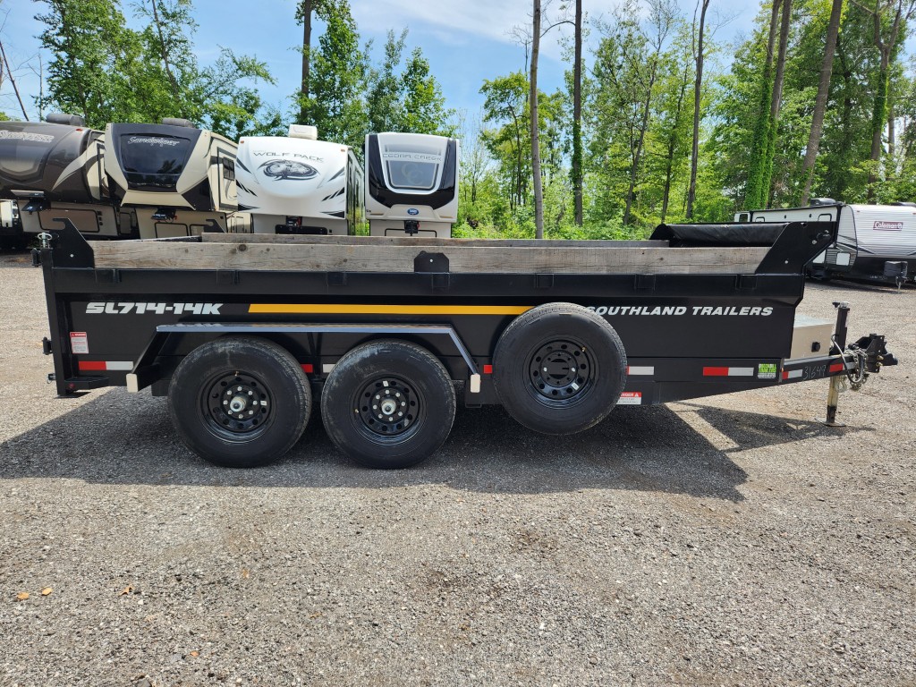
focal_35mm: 23
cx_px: 458
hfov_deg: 73.9
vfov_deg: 58.9
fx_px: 609
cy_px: 344
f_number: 1.8
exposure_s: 1/871
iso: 20
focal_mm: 5.4
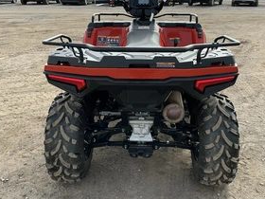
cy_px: 91
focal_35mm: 40
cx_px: 137
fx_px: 306
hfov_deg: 46.8
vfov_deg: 35.9
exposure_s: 1/657
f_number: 1.8
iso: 25
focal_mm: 3
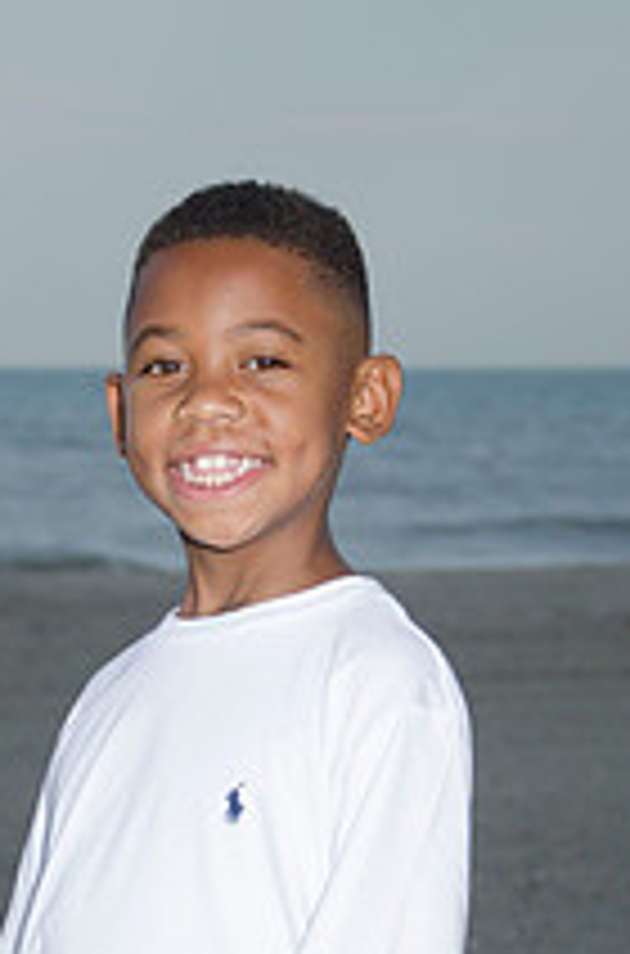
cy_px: 796
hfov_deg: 7.4
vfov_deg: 11.1
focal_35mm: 185
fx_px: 4888
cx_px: 248
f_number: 5.6
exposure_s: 1/250
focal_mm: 58
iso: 100
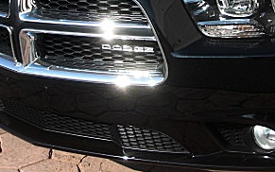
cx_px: 222
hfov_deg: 24.2
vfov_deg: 15.3
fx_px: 630
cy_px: 12
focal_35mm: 84
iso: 50
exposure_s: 1/500
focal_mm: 6.3
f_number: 2.8
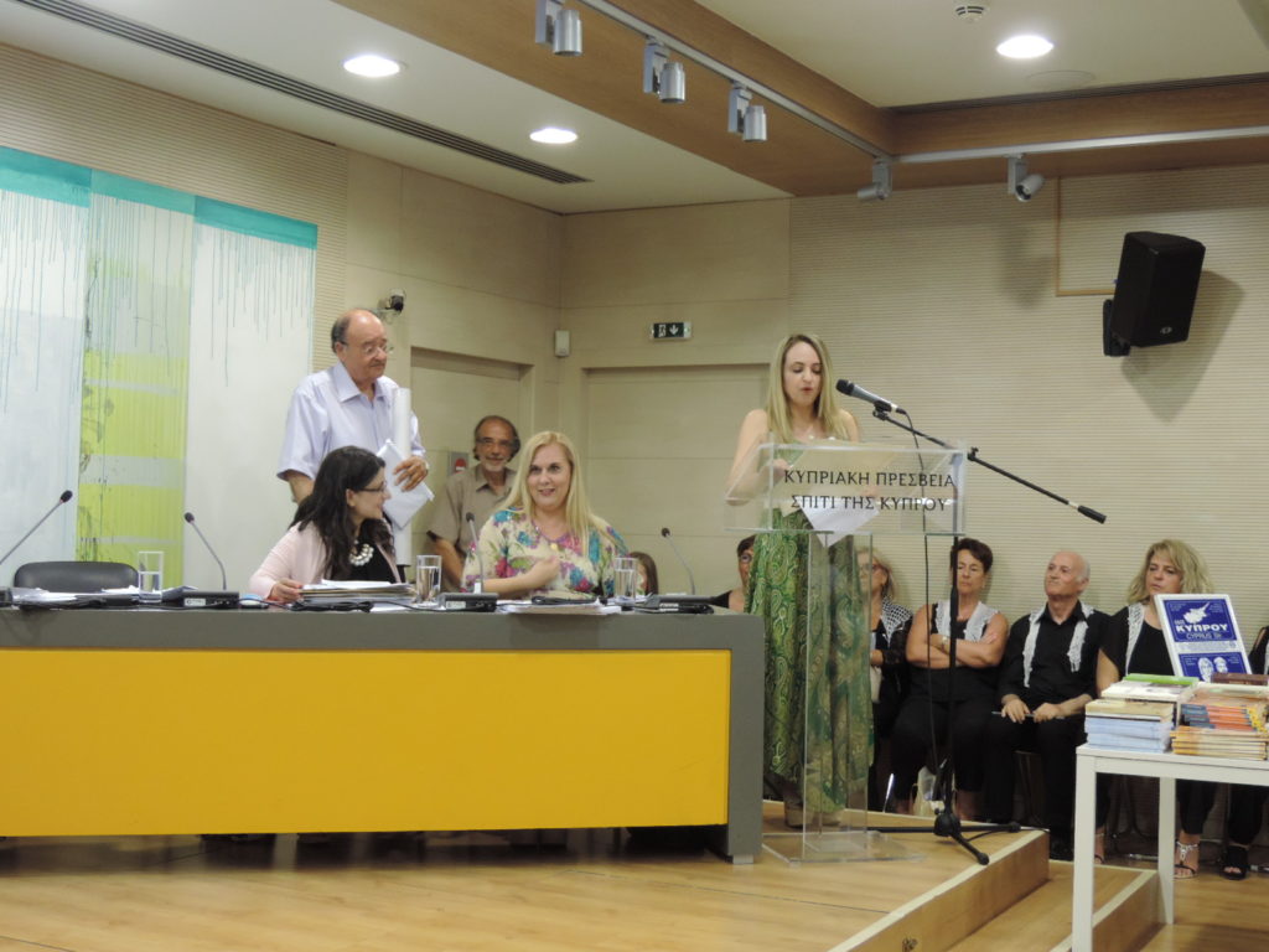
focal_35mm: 47
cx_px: 634
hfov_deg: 40.4
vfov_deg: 30.9
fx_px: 1723
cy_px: 476
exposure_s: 1/20
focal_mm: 8.3
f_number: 3.5
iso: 400
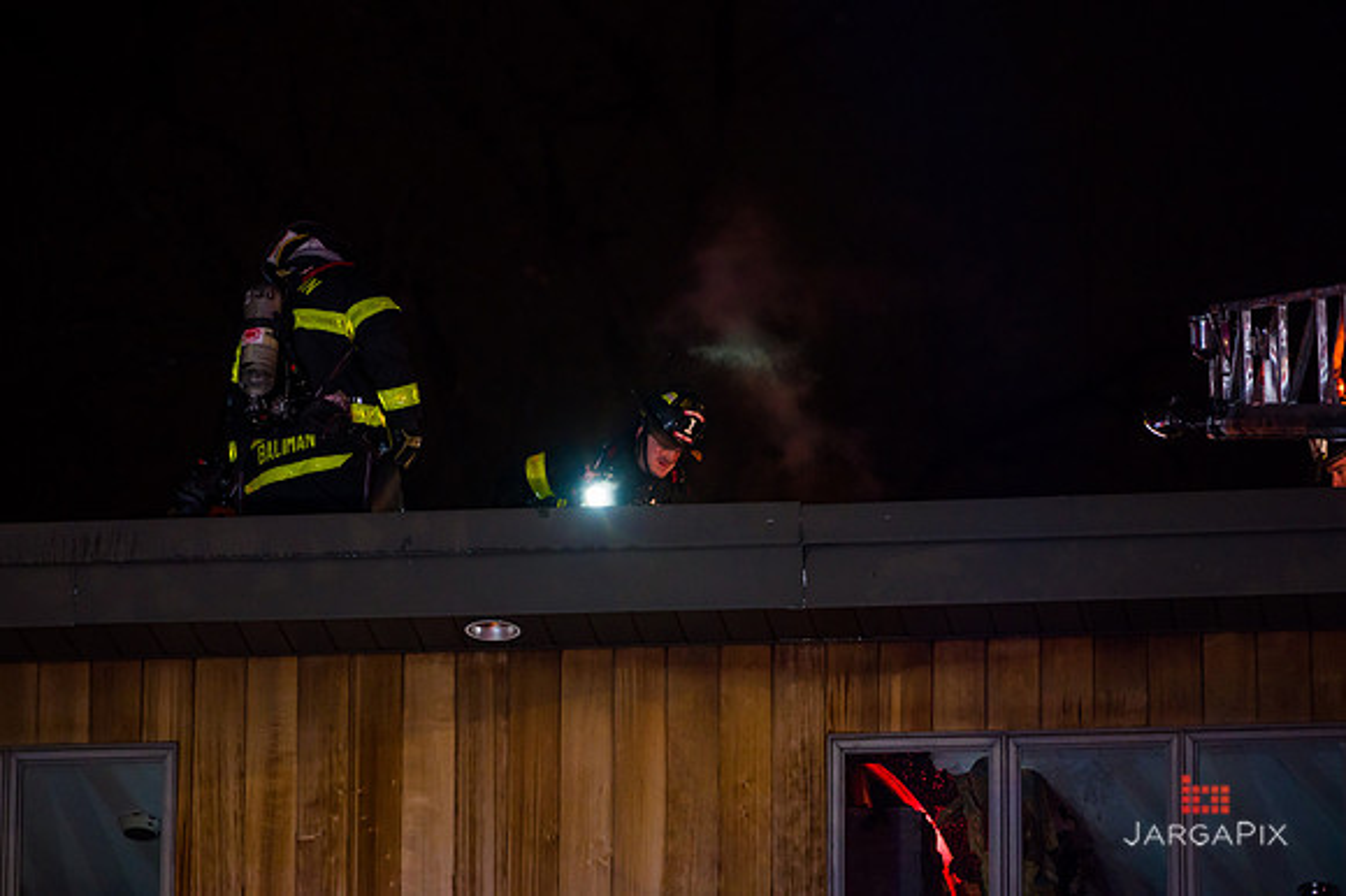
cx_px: 673
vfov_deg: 6.9
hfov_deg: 10.3
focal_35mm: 200
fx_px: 7473
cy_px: 448
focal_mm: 200
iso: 3200
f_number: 3.2
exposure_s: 1/125
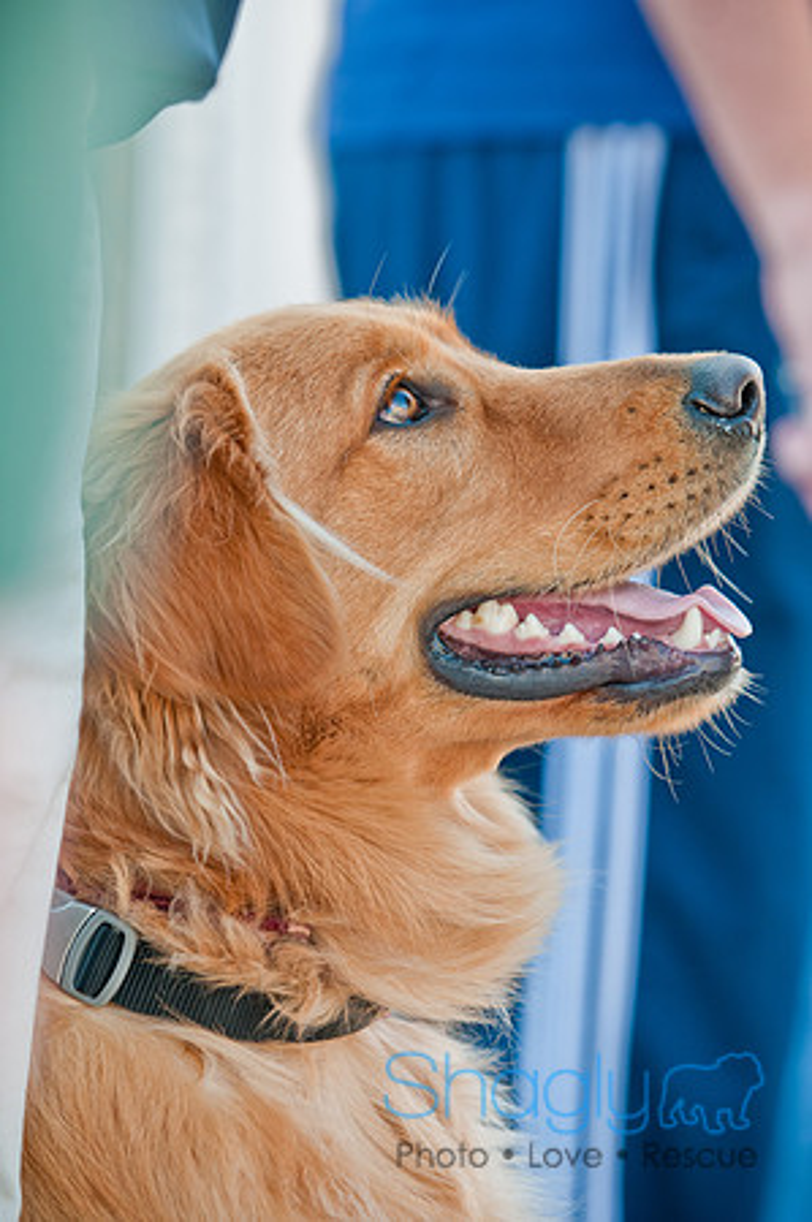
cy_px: 611
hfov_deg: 6.3
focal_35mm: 218
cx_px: 406
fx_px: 7375
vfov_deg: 9.5
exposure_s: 1/320
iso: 400
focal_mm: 145
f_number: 4
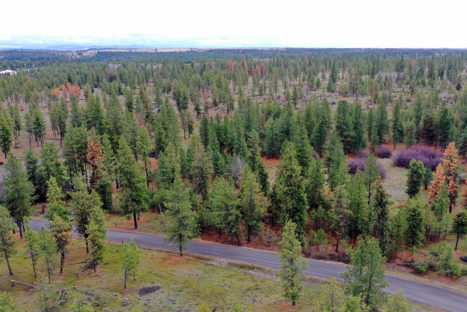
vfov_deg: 41.1
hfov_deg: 58.6
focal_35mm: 32
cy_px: 156
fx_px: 415
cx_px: 258
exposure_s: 1/120
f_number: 4.5
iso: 100
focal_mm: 10.26
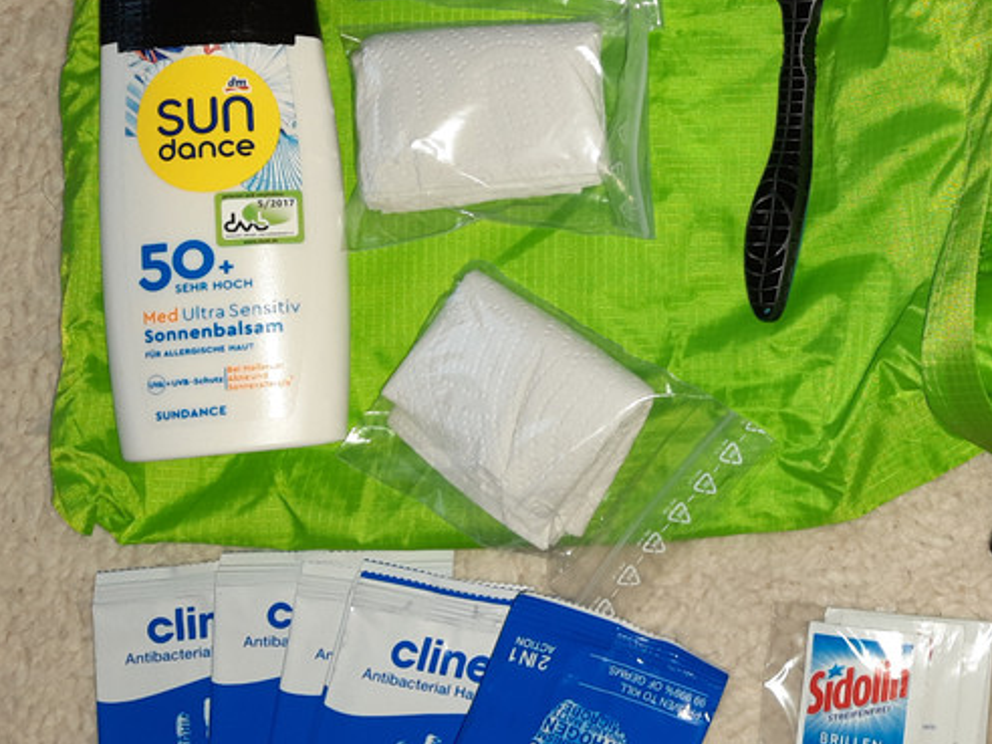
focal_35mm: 52
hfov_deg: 34.2
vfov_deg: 27.7
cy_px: 196
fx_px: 1490
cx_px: 943
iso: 500
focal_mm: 5.23
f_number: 1.8
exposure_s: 1/25
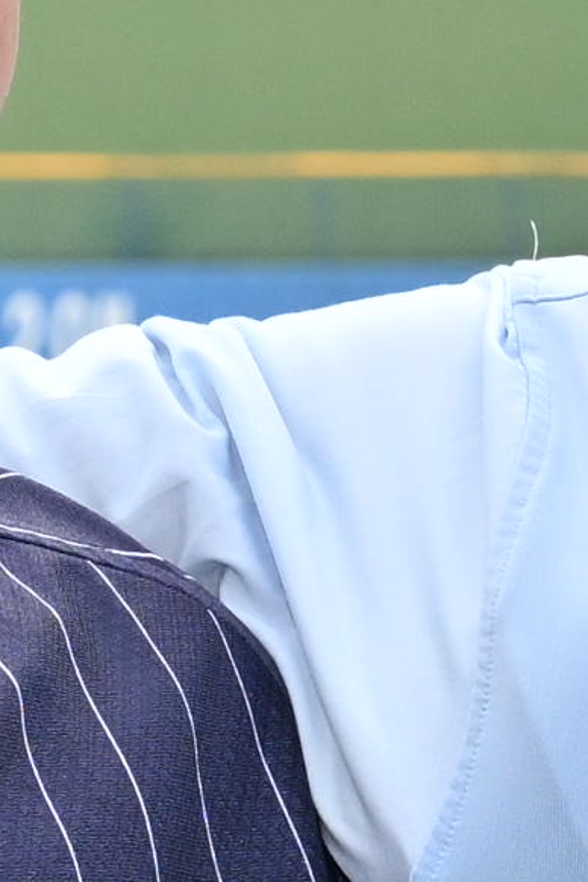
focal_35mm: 468
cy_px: 1358
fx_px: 11465
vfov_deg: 4.4
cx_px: 1632
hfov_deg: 2.9
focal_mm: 44
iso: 500
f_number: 6.3
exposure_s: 1/640
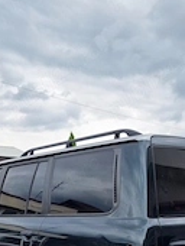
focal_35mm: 54
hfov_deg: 27.1
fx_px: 384
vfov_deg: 33.8
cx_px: 104
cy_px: 216
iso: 50
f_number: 1.8
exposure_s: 1/556
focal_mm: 6.4
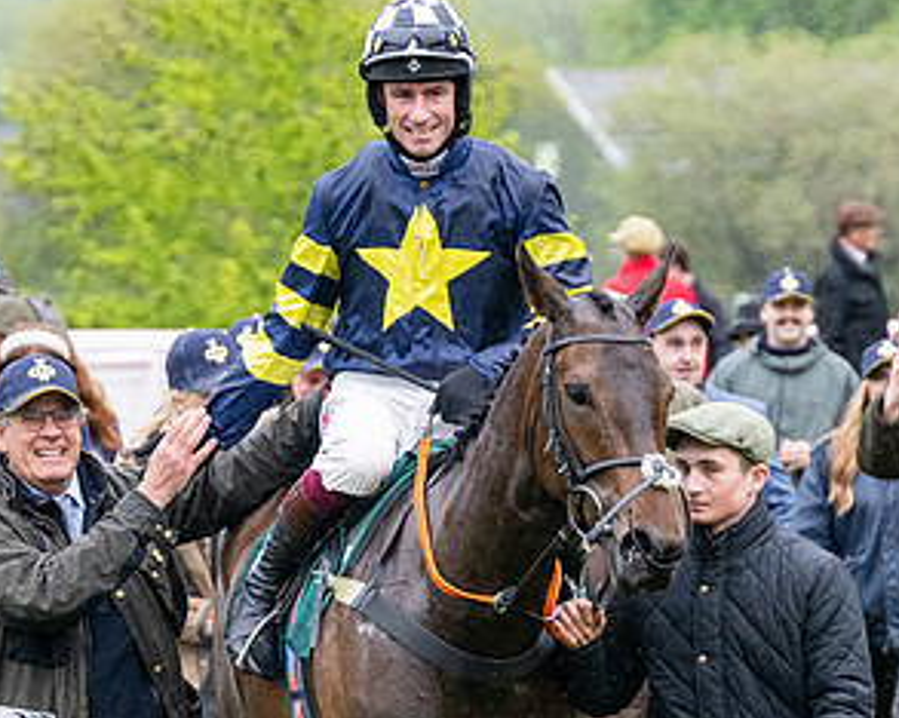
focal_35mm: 546
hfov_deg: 3.5
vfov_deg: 2.8
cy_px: 663
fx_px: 14518
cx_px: 585
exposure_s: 1/800
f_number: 4
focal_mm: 135
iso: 1000
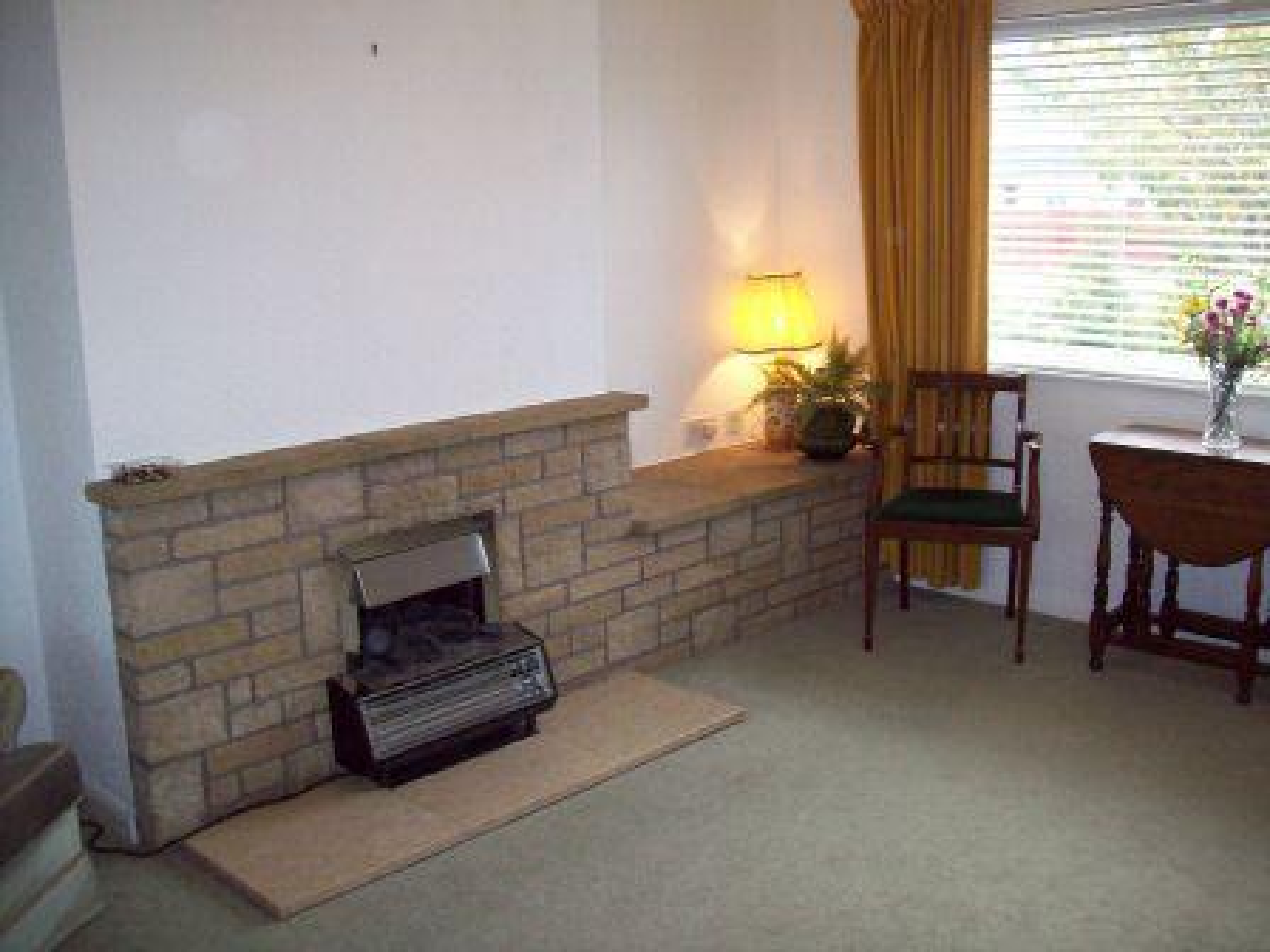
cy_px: 476
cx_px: 635
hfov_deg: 51.4
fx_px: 1321
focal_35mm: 36
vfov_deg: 39.7
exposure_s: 1/64
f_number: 2.7
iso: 200
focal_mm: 6
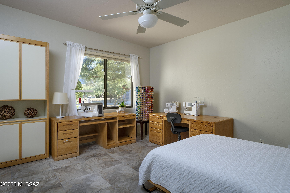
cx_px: 145
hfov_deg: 86.9
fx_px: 153
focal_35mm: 19
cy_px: 96
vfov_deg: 64.5
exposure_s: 1/30
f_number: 9
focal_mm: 19
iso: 200
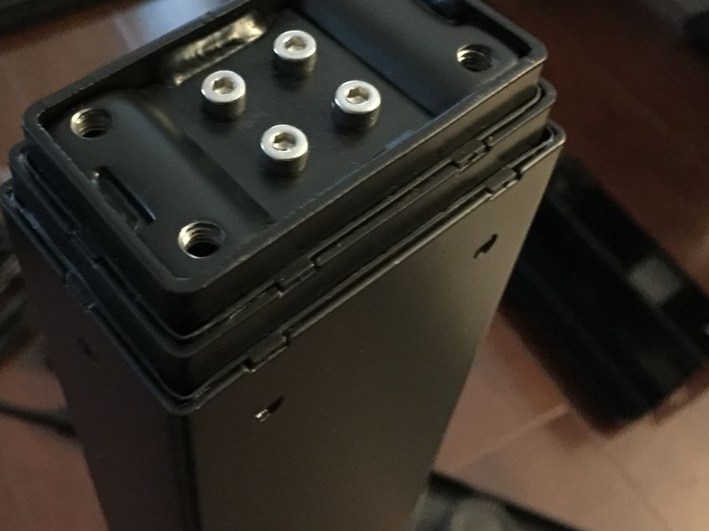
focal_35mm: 43
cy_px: 167
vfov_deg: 33.2
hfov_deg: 43.0
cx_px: 218
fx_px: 881
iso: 320
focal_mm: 4.15
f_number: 2.2
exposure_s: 1/4
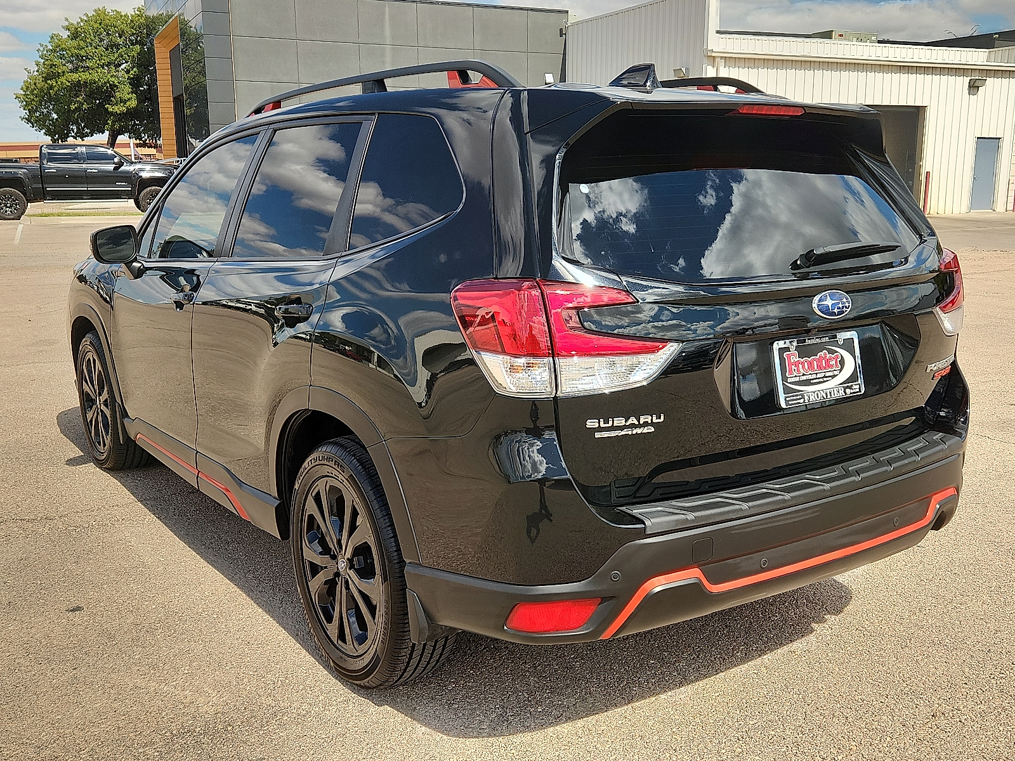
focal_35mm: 23
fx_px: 674
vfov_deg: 58.9
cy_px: 380
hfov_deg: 73.9
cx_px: 508
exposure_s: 1/1250
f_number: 1.8
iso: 50
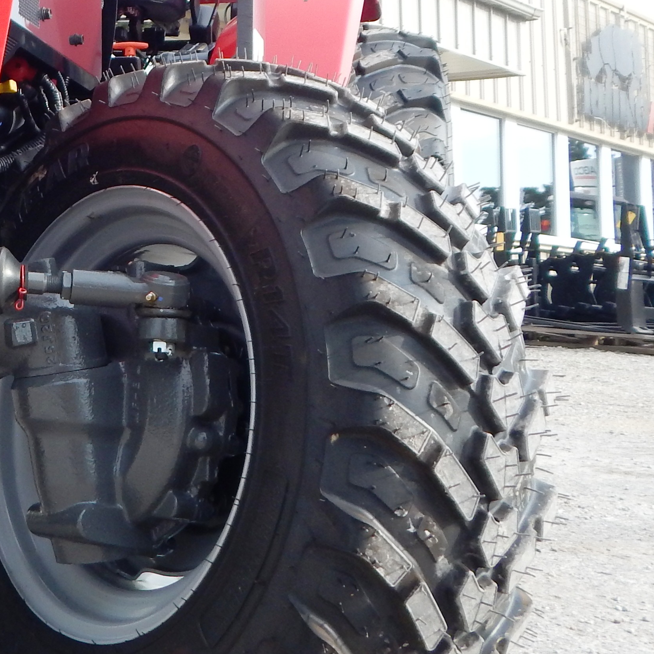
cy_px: 140
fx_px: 1154
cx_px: -121
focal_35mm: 54
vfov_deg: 30.9
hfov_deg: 27.9
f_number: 3
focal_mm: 4
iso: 125
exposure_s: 1/400
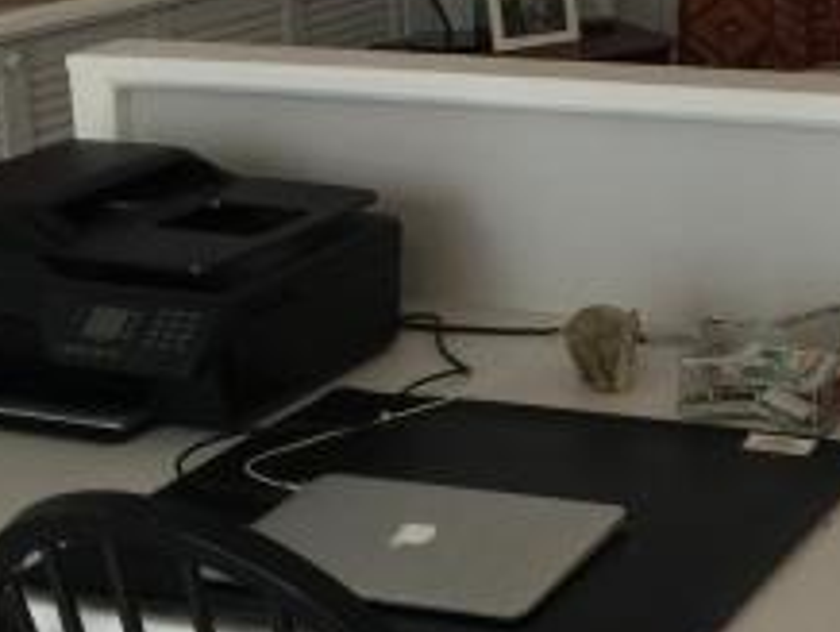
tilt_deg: -7.2
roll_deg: -0.5
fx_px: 2065
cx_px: 898
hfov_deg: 21.9
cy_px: 0
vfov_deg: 17.0
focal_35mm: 85
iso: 40
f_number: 2.2
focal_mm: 4.15
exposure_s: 1/30
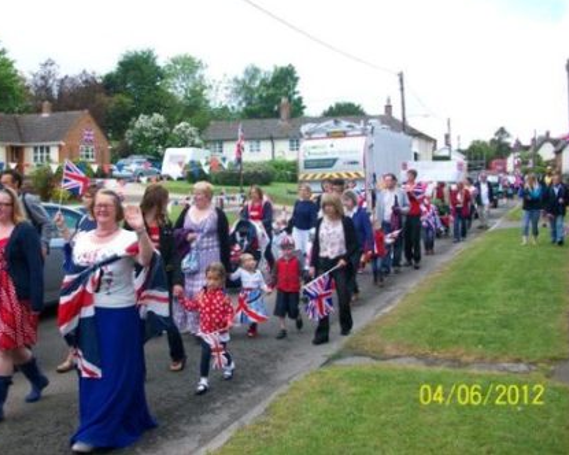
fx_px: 674
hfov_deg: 45.6
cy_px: 199
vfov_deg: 37.3
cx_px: 236
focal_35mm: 40
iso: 80
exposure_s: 1/364
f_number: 2.8
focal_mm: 5.7
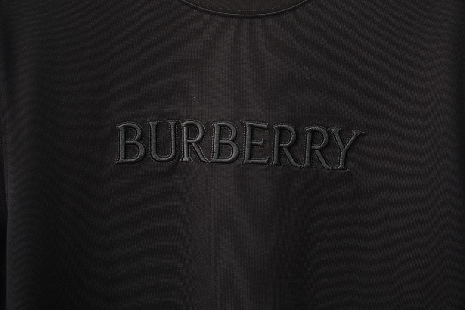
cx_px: 232
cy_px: 155
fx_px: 1356
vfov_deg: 13.0
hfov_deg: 19.5
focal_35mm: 105
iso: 500
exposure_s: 1/125
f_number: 3.5
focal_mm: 70
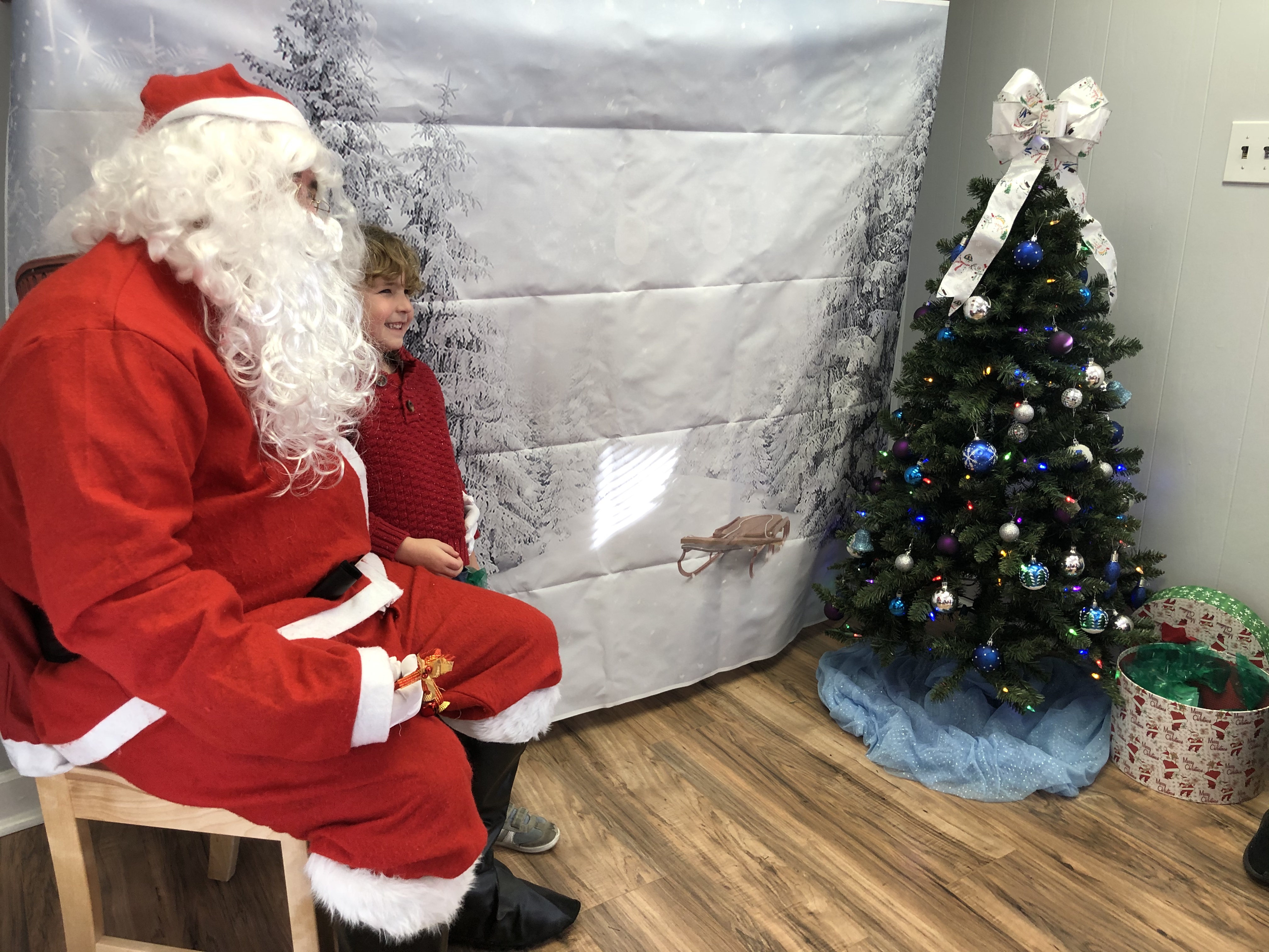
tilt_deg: -15.0
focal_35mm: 28
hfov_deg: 63.4
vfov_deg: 49.7
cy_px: 476
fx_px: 1026
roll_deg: +0.2
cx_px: 634
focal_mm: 4
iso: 20
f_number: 1.8
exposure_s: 1/30
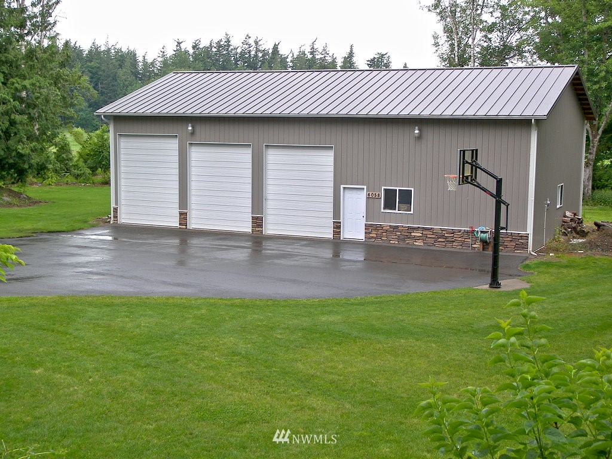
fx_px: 919
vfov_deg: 28.0
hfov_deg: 36.8
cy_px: 230
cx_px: 306
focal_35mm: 52
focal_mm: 10.8
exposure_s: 1/80
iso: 50
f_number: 3.6
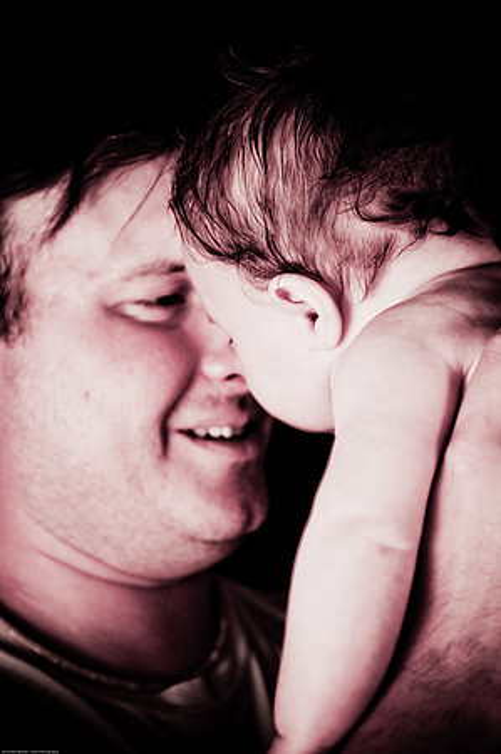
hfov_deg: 15.2
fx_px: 1883
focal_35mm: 90
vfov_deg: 22.6
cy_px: 377
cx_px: 250
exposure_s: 1/60
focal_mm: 60
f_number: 2.8
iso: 200
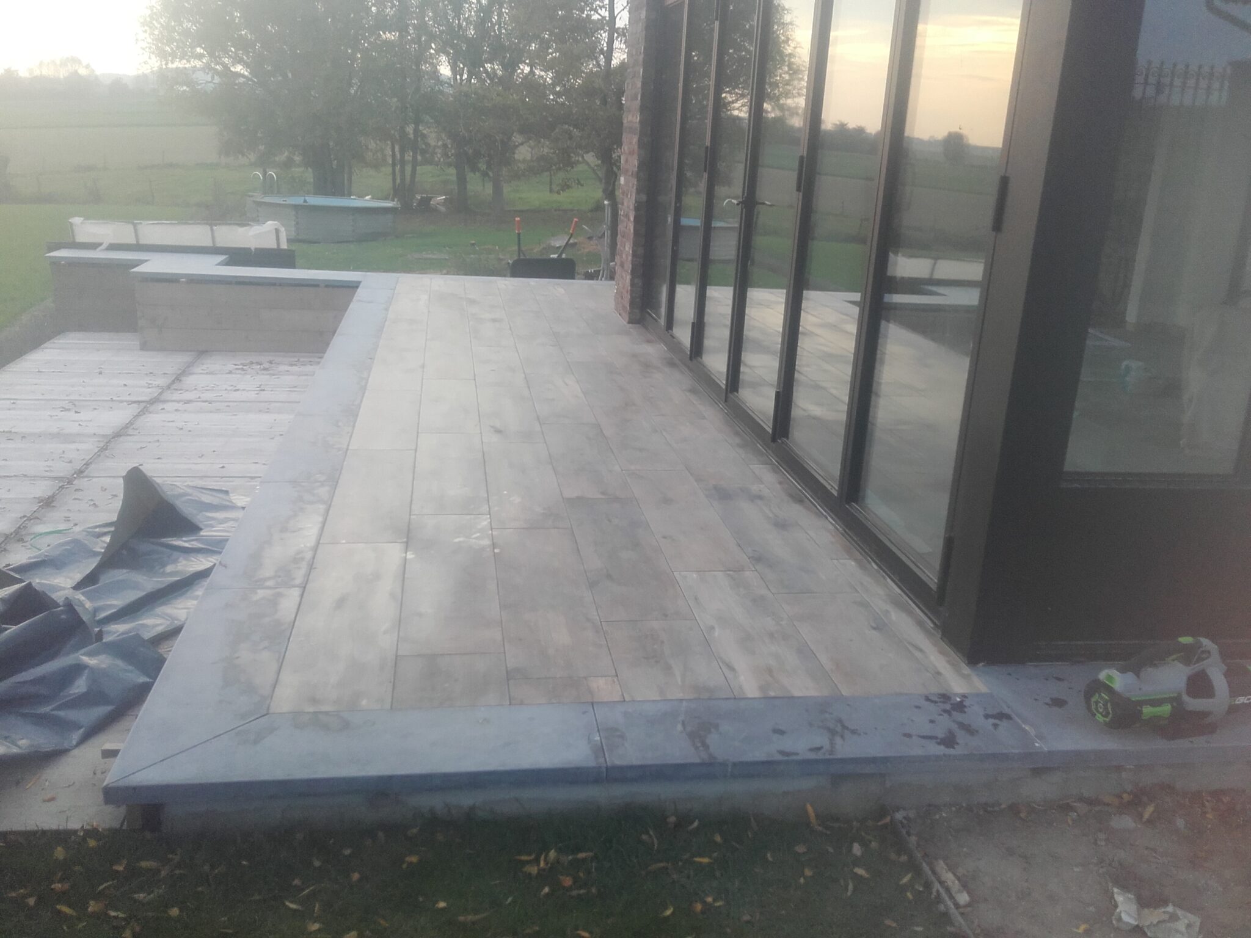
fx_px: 1120
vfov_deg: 45.4
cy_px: 469
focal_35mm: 31
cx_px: 626
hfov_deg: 58.4
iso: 60
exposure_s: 1/50
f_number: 2.2
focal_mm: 3.31
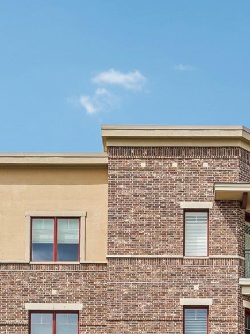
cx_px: 238
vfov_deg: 20.1
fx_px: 915
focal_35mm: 95
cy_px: 327
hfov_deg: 15.3
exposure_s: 1/250
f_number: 8
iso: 100
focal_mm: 28
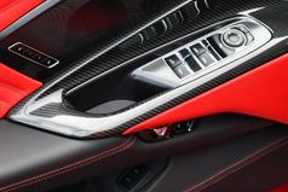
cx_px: -29
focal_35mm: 97
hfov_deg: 20.1
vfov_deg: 14.1
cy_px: 123
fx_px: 776
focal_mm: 18
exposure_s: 1/250
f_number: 5.6
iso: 360
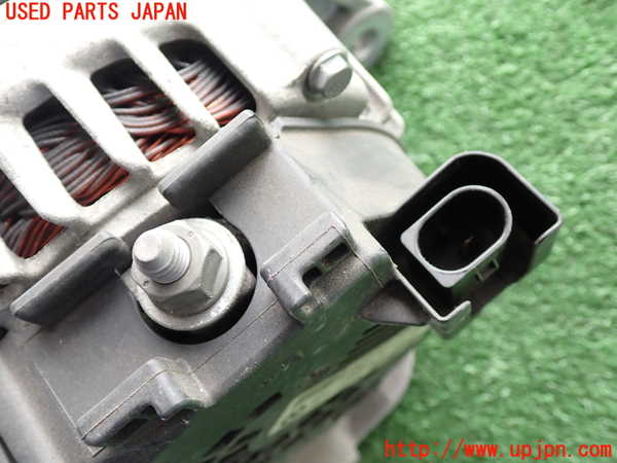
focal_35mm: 36
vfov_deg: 39.7
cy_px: 232
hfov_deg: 51.4
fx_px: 642
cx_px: 308
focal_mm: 6.37
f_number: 2.5
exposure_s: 1/80
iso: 160
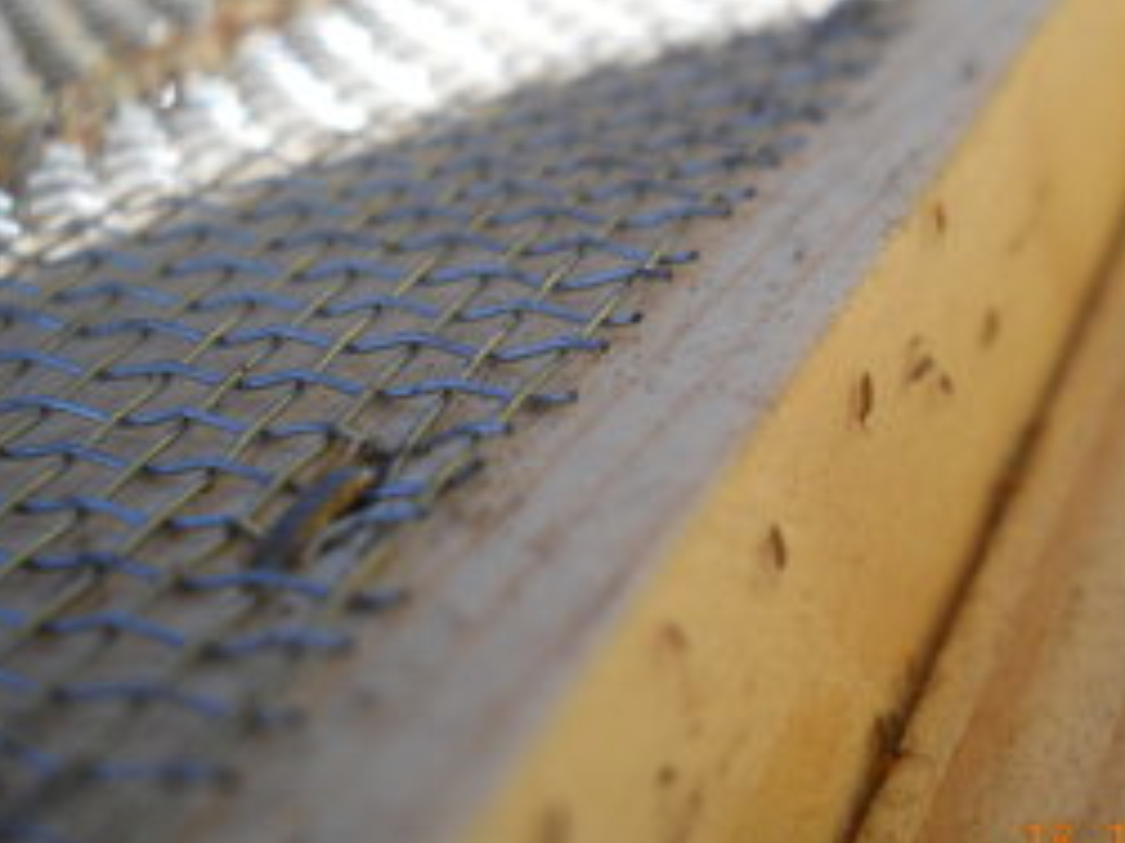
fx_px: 1852
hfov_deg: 33.5
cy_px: 370
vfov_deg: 25.6
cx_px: 751
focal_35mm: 57
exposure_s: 1/200
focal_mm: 6.72
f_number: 5.5
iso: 80
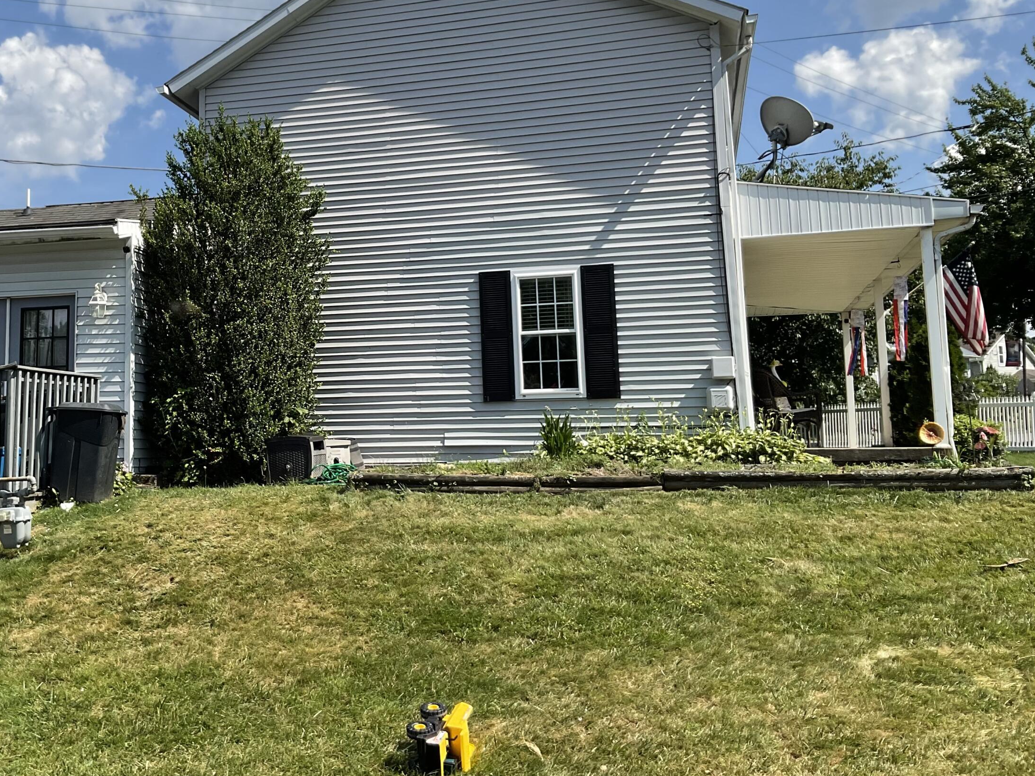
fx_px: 1196
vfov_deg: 35.8
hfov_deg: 46.0
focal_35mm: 40
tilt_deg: +7.1
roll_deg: +0.8
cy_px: 297
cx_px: 332
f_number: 1.8
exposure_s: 1/1984
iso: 16
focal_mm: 3
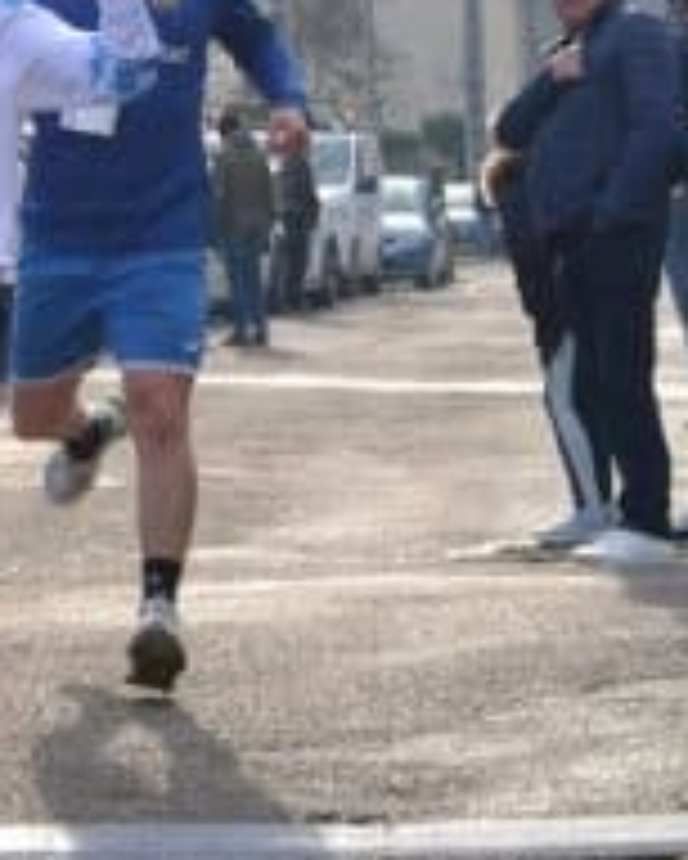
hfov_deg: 8.4
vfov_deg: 10.6
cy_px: 95
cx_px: -342
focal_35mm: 181
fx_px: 4603
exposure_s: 1/1000
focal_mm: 32
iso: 400
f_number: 4.5
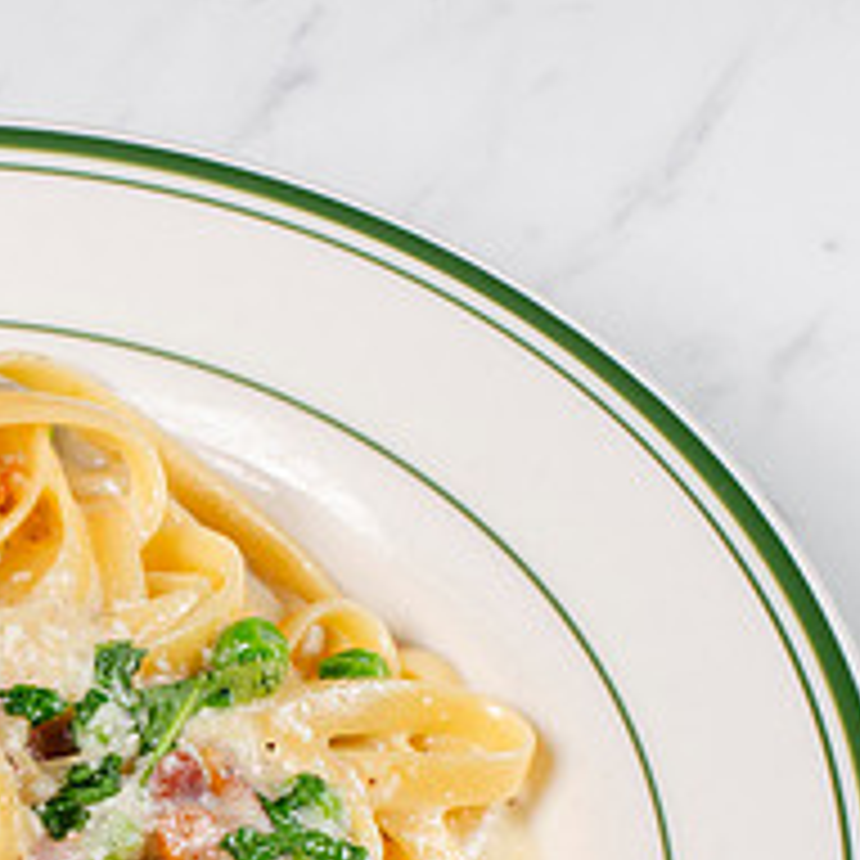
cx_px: -53
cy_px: 926
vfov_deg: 9.7
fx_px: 5003
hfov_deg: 9.7
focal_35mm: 178
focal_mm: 50
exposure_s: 1/250
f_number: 11
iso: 200
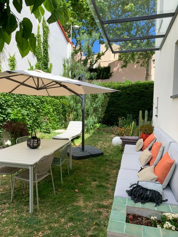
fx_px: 178
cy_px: 118
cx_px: 89
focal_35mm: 26
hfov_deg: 53.1
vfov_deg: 67.3
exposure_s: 1/962
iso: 25
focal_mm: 4.25
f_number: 1.8
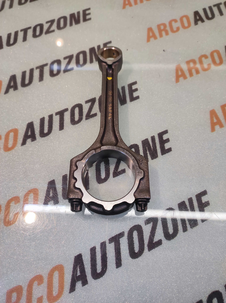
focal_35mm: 17
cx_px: 113
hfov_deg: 74.7
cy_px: 152
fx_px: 148
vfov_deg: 91.1
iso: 139
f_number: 1.79
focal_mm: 4.74
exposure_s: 1/50
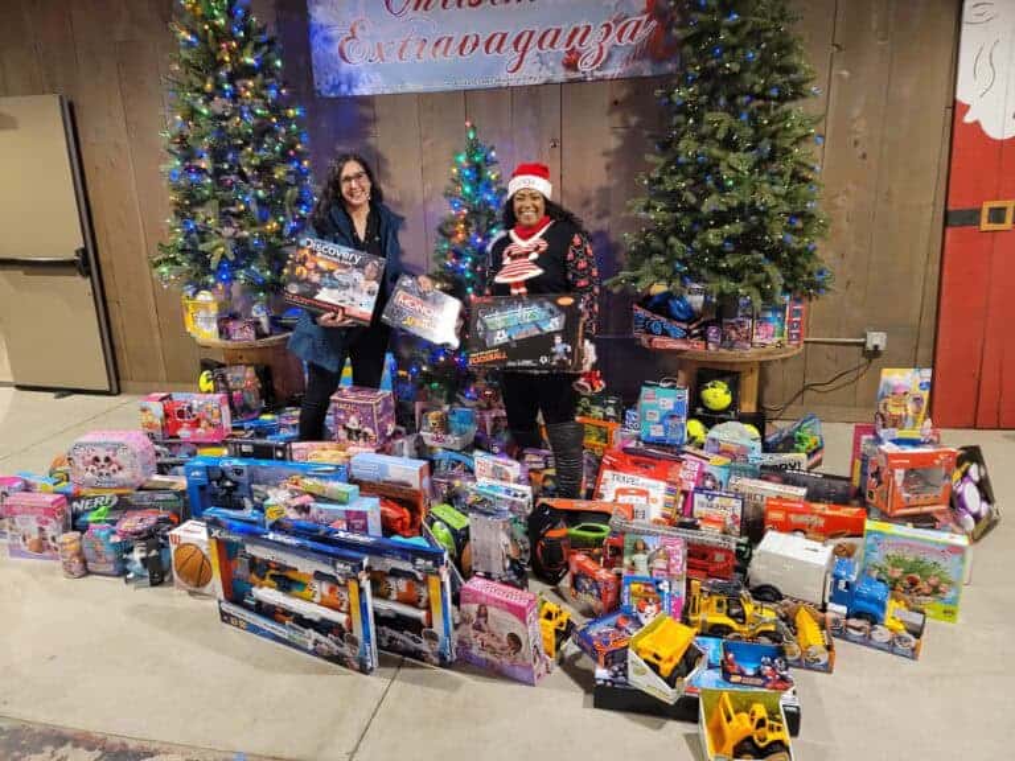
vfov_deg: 54.9
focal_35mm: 25
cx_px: 508
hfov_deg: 69.4
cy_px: 380
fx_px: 733
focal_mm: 7
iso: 500
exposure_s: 1/40
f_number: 1.8
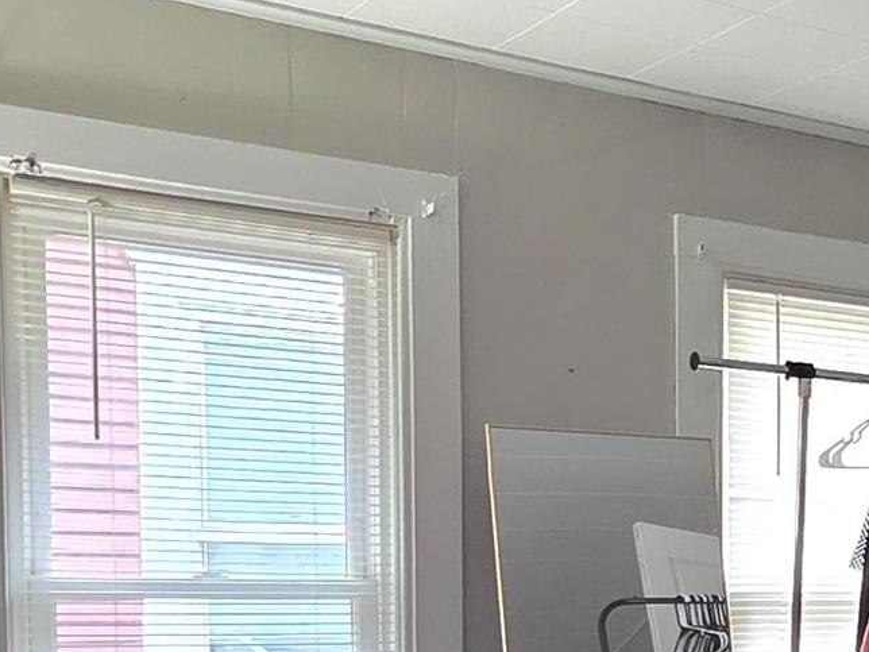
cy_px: 688
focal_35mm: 62
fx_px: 1556
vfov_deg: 22.5
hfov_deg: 25.2
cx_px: 1237
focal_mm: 2.2
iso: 500
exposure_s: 1/60.2
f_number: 1.9
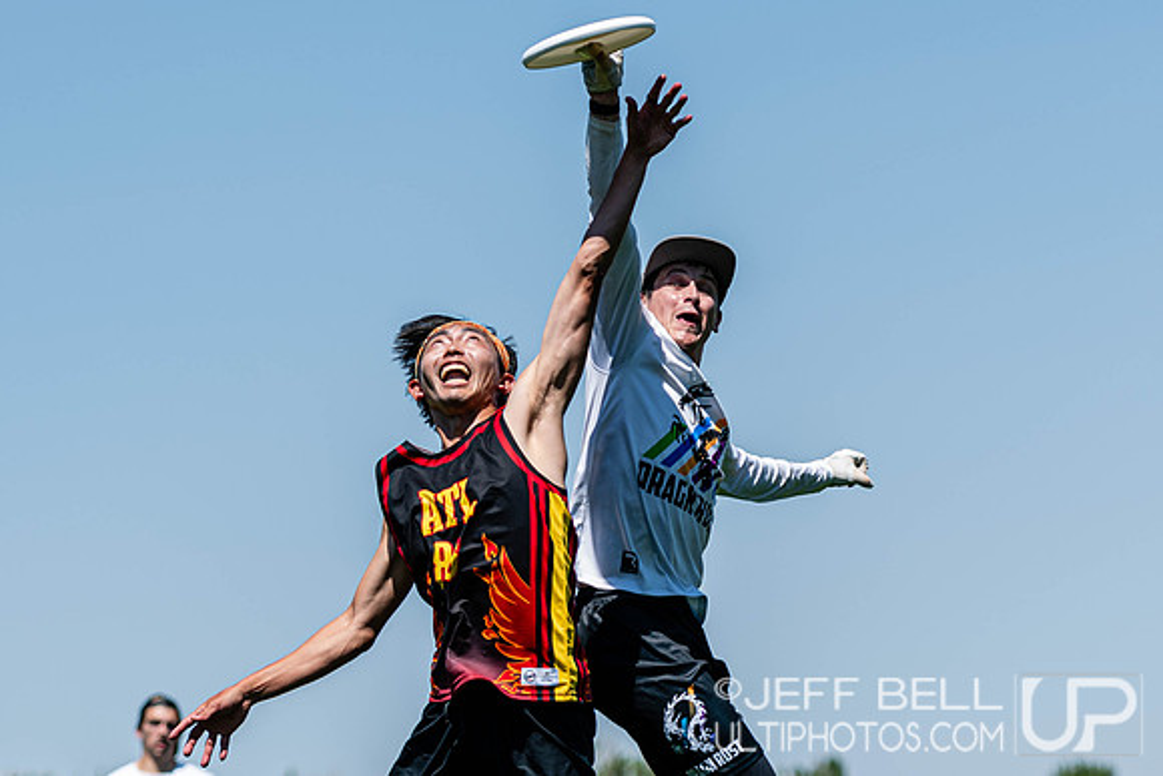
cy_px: 314
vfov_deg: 6.4
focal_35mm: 214
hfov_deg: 9.6
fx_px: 6919
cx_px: 830
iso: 100
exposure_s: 1/1600
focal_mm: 100
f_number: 3.2
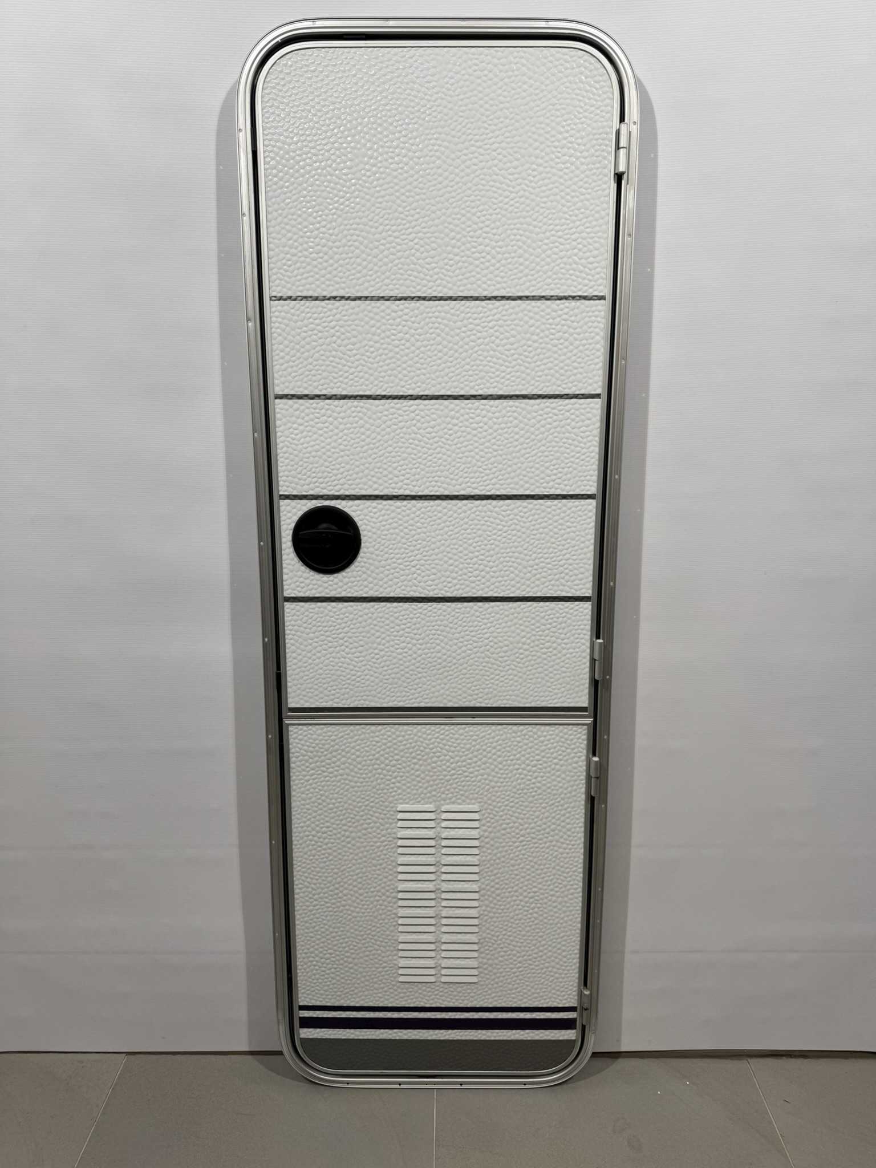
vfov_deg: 71.6
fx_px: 810
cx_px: 438
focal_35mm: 24
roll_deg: -0.1
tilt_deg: -13.7
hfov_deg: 56.8
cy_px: 584
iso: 64
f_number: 1.78
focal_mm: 6.76
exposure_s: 1/254
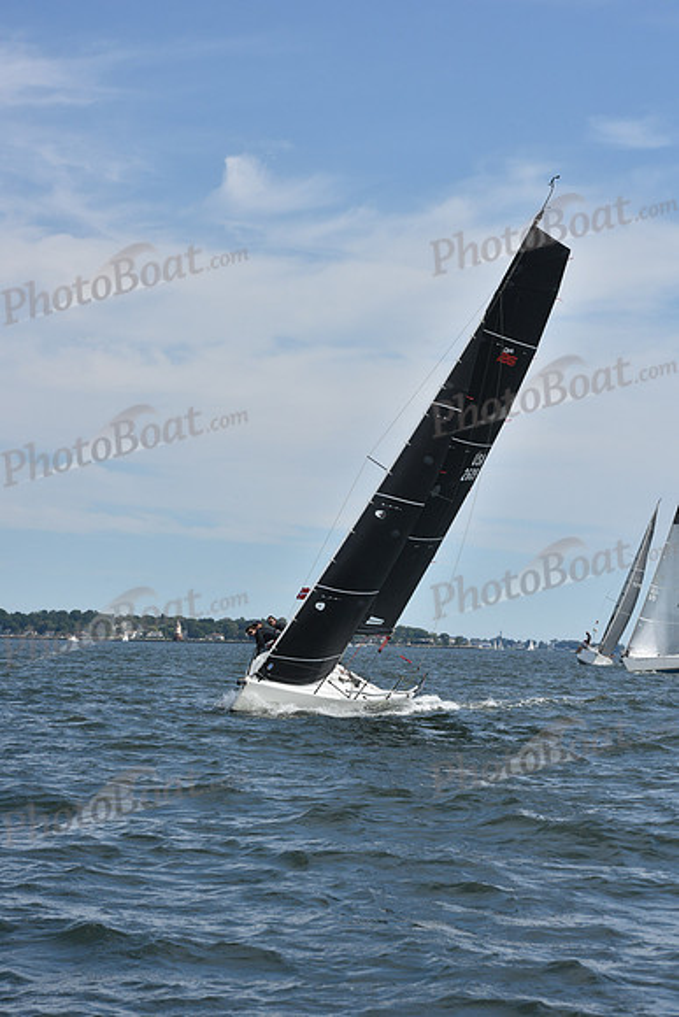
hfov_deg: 14.0
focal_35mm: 98
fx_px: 2771
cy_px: 508
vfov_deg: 20.8
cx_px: 340
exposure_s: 1/1000
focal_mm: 98
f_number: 10
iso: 320
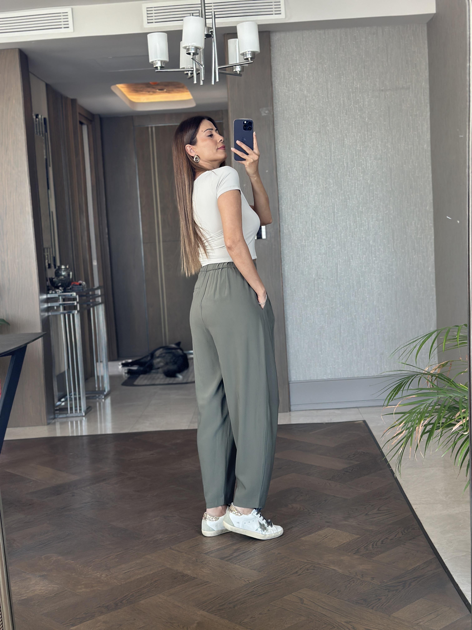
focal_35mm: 48
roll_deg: +3.2
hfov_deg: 30.3
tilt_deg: -18.8
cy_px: 315
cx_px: 236
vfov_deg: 39.7
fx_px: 873
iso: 125
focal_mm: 6.86
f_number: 1.78
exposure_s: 1/104
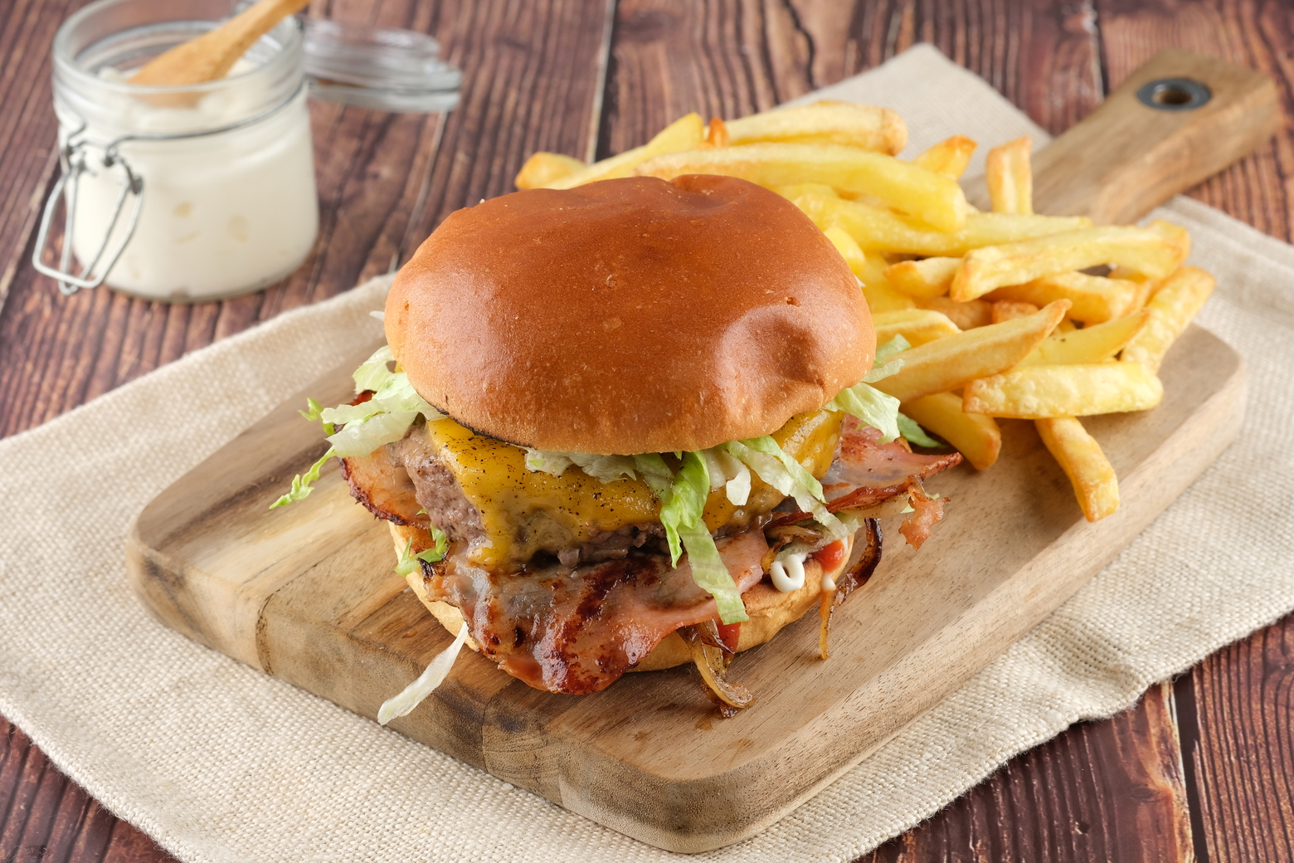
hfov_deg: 22.6
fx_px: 3235
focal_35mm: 90
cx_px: 647
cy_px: 432
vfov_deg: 15.2
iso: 160
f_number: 9
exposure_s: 1/30
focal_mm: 60
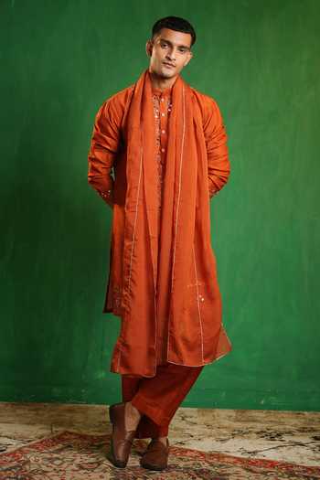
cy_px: 240
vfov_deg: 39.6
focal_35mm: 50
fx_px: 667
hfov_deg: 27.0
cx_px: 160
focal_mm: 50
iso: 500
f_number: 3.2
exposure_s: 1/160
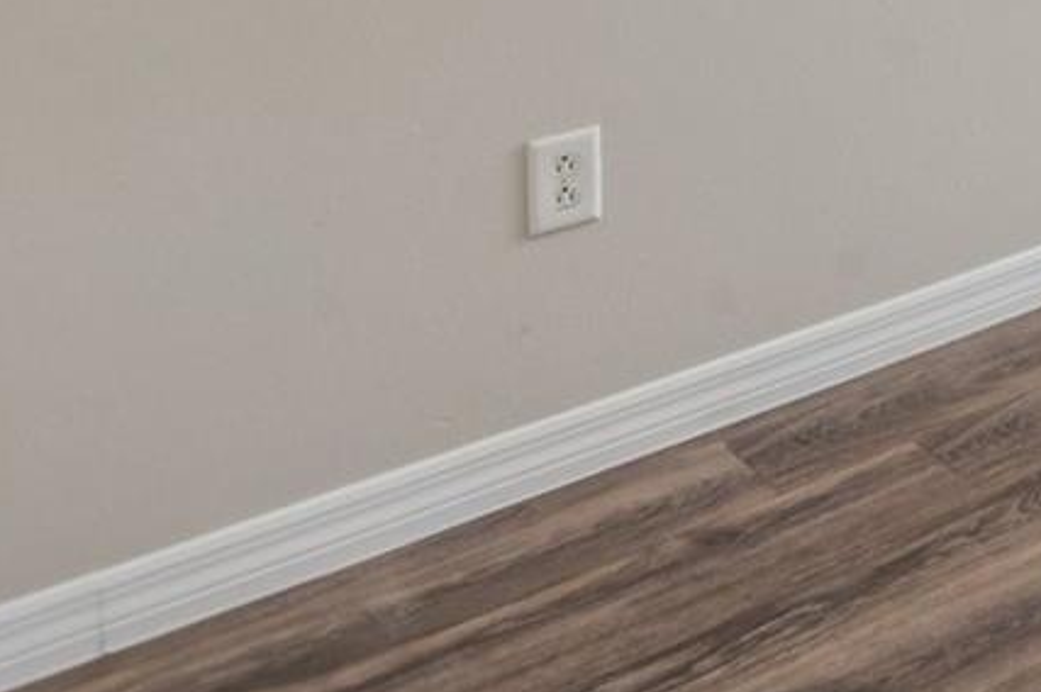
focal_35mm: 60
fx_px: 1734
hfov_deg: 21.0
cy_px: -495
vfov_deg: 18.5
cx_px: 1926
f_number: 8
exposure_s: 1/60
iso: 400
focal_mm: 16
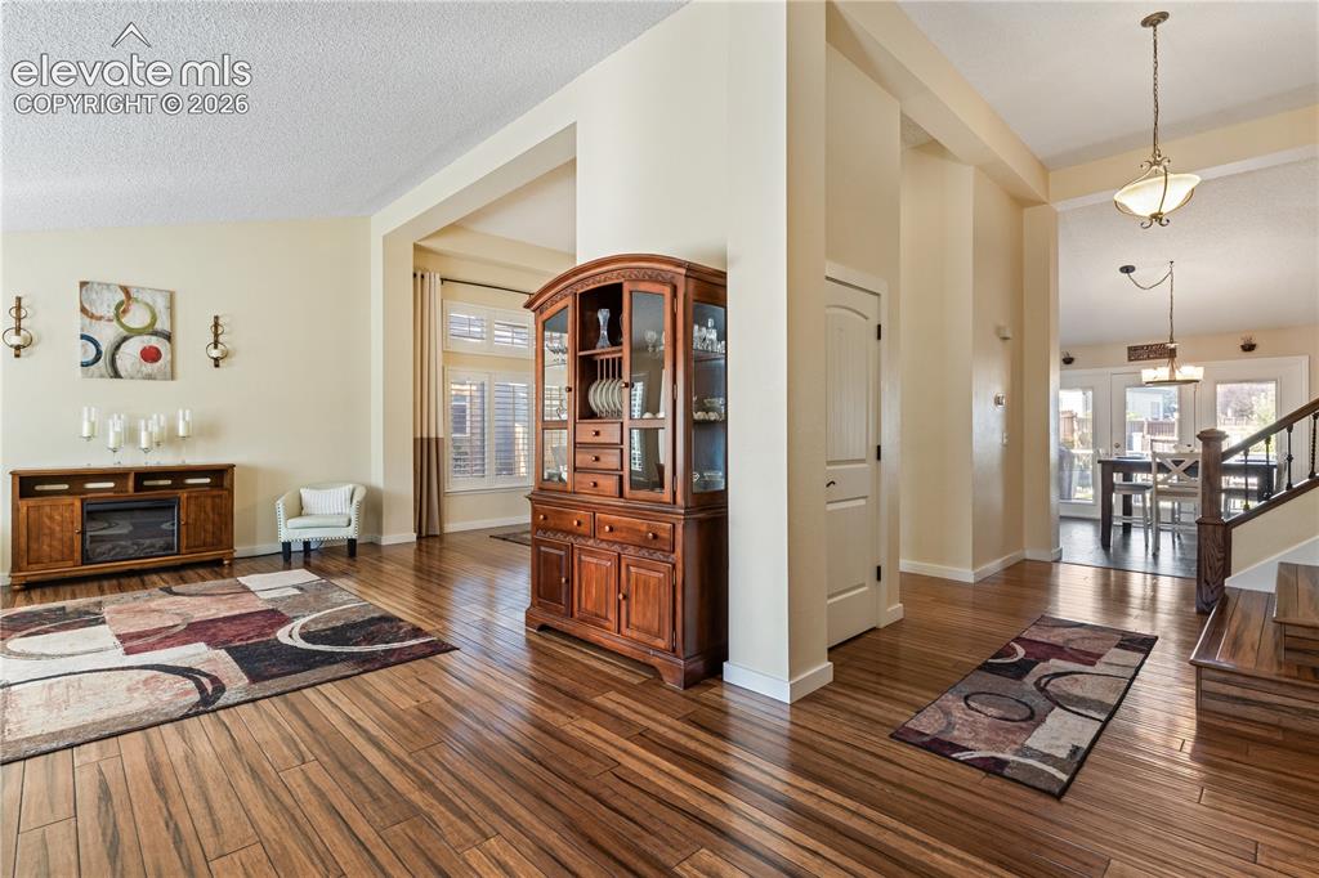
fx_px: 615
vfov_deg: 71.0
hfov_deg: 94.0
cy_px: 439
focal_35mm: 17
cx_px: 660
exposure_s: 1/15
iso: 250
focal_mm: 11.2
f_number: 8
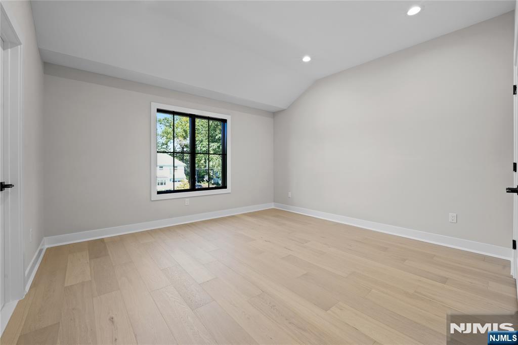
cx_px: 259
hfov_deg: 104.3
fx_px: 201
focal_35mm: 14
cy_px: 172
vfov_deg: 81.2
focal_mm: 14
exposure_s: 1/6
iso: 250
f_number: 9
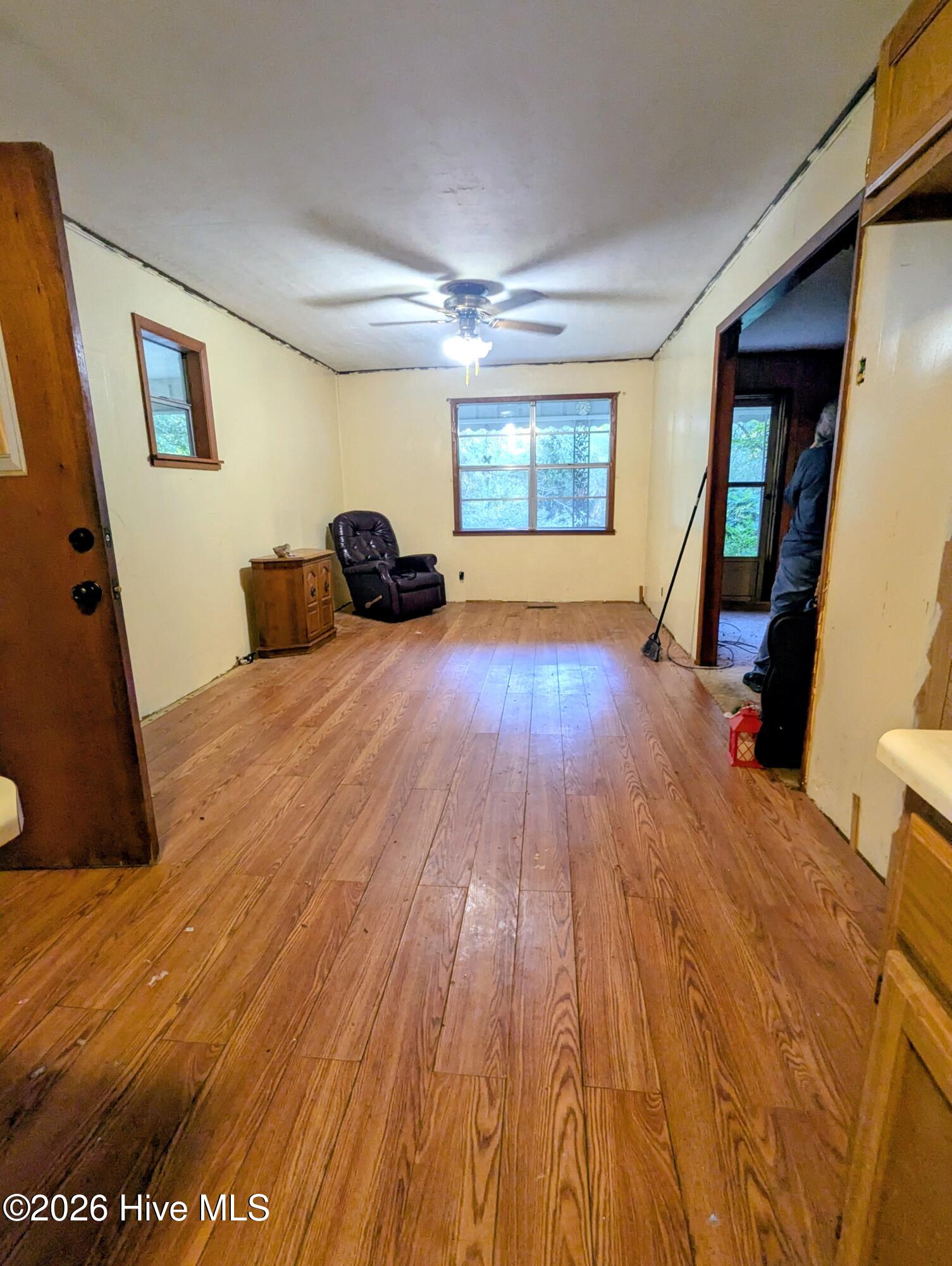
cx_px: 476
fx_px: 585
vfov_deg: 94.4
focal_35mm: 16
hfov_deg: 78.2
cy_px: 633
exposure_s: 1/40
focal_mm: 2.35
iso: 278
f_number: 2.2
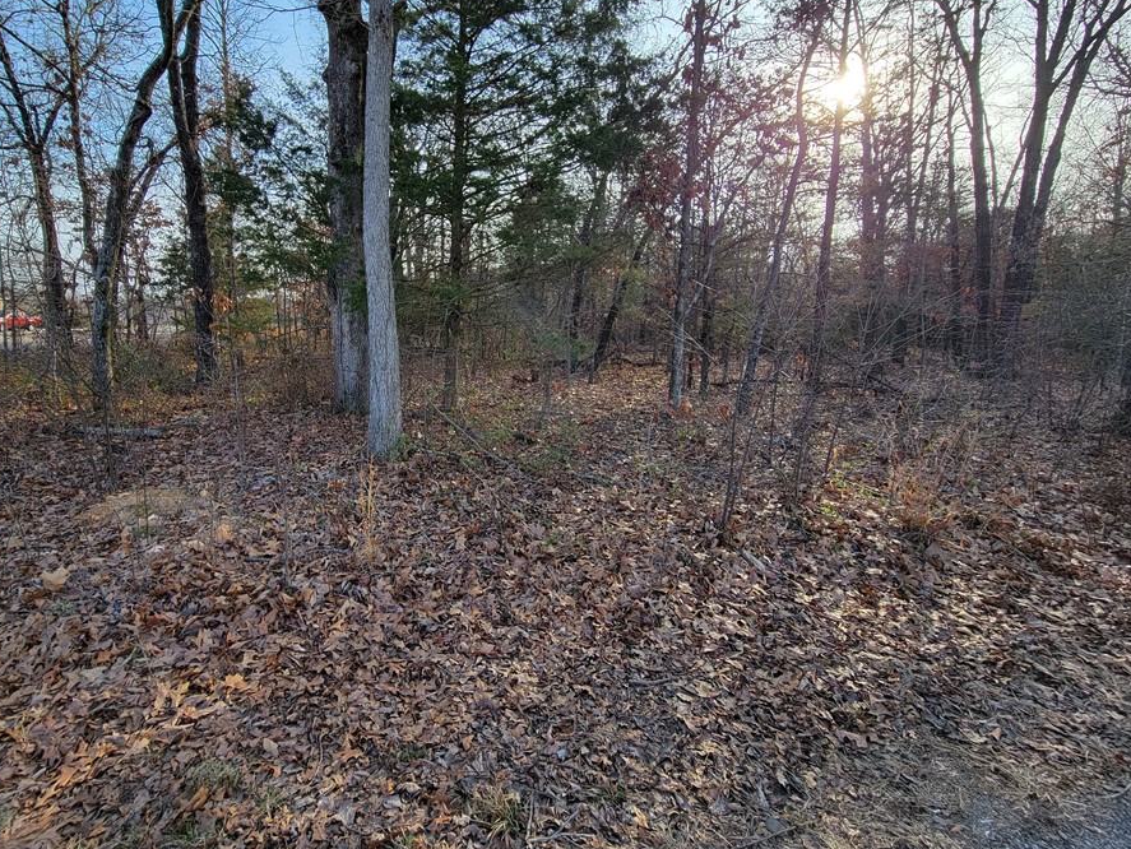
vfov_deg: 81.4
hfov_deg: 97.6
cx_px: 491
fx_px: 490
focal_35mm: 15
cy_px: 370
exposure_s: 1/432
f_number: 2.2
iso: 50
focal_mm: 2.2
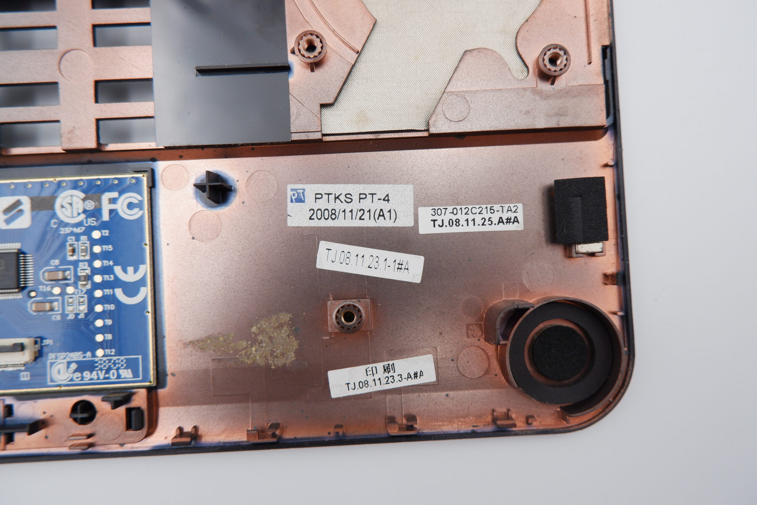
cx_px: 378
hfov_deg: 76.1
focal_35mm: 23
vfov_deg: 55.1
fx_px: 484
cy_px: 252
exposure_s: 1/200
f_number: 5.6
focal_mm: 15
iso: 800
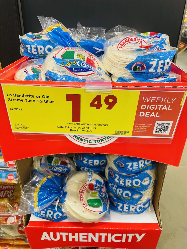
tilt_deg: -29.4
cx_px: 94
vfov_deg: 67.3
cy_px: 124
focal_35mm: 26
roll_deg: -0.2
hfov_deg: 53.1
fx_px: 187
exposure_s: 1/60
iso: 125
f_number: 1.6
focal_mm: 4.2
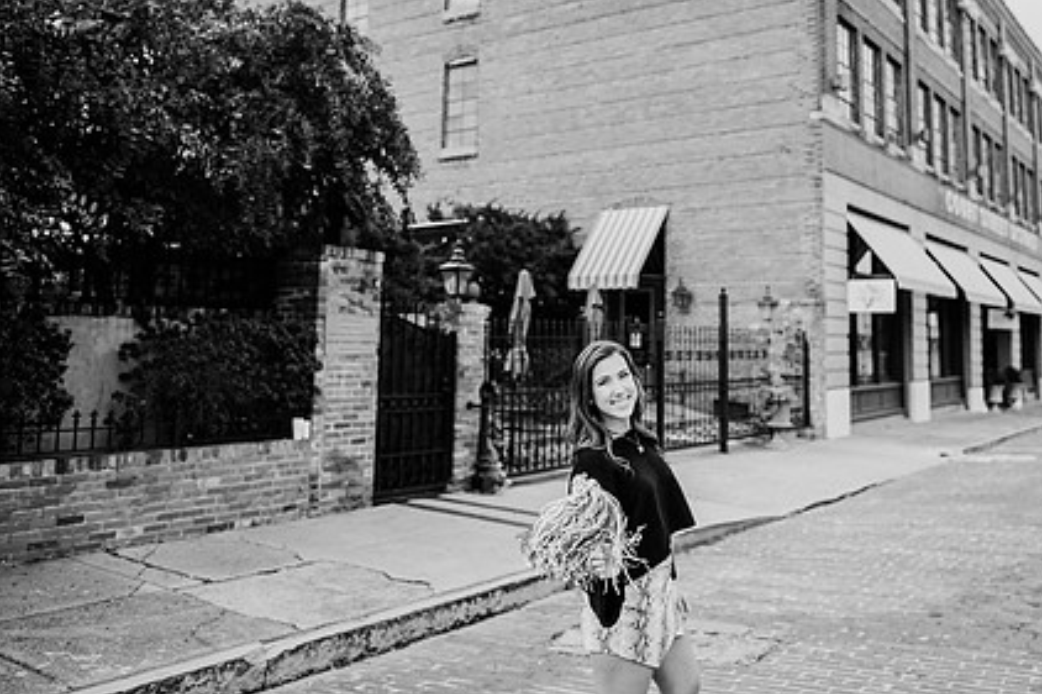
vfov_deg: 39.6
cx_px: 610
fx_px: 955
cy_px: 243
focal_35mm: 33
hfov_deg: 56.9
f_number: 2.2
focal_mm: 24
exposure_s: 1/640
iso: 160
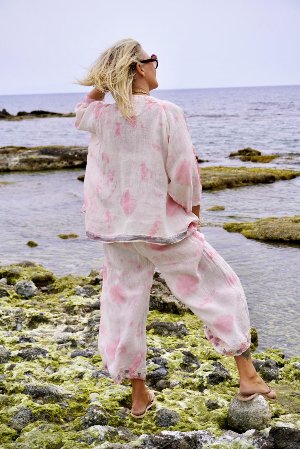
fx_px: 711
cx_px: 150
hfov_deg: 23.8
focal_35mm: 57
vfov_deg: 35.0
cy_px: 224
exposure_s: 1/640
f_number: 5.6
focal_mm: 38
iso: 100
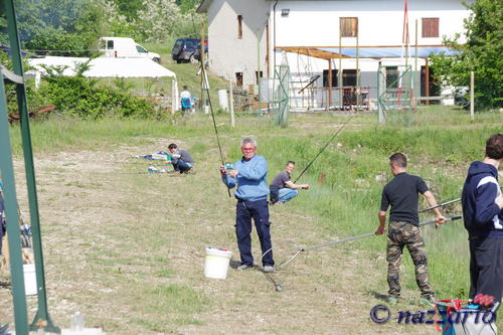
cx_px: 252
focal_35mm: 157
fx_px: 2193
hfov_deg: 13.1
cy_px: 168
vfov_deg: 8.7
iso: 400
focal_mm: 105
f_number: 8
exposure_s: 1/500
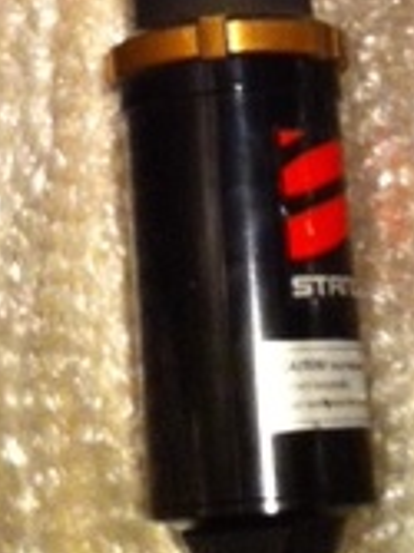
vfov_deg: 14.0
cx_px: 262
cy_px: -235
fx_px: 2140
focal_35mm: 134
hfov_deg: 11.0
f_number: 2.8
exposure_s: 1/15
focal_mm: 3.85
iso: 320
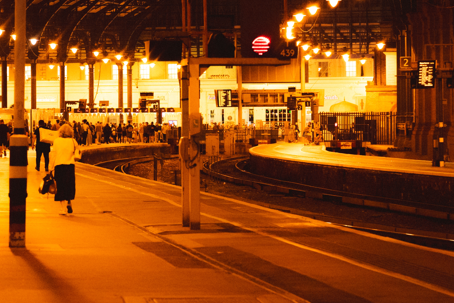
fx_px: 2093
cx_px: 72
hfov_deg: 12.3
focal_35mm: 166
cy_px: 49
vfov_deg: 8.3
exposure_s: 1/200
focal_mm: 90
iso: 5000
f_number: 4
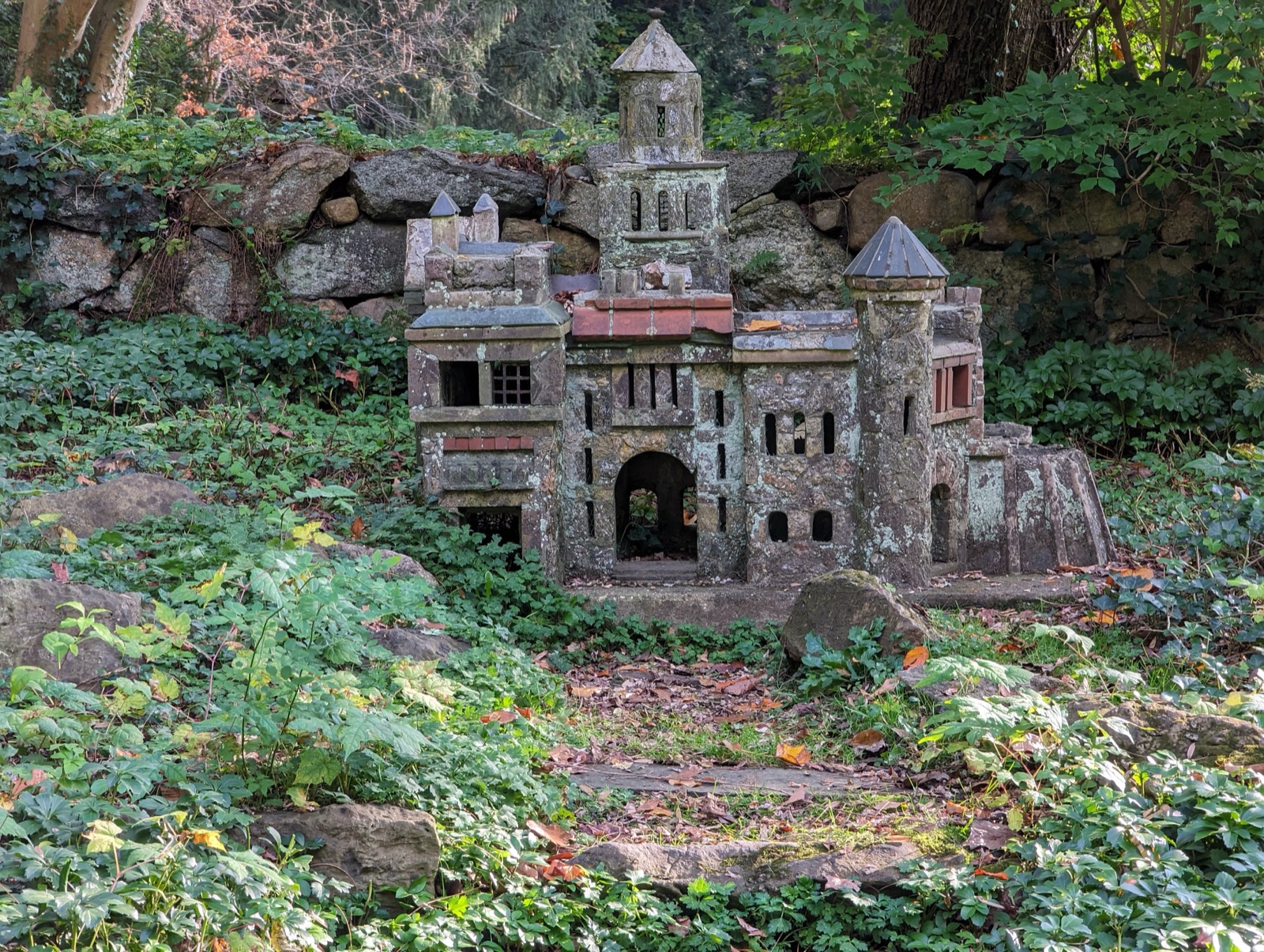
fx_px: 3875
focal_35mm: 106
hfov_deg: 18.5
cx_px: 632
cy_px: 476
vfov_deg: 14.0
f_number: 3.5
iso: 85
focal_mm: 19
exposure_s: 1/95
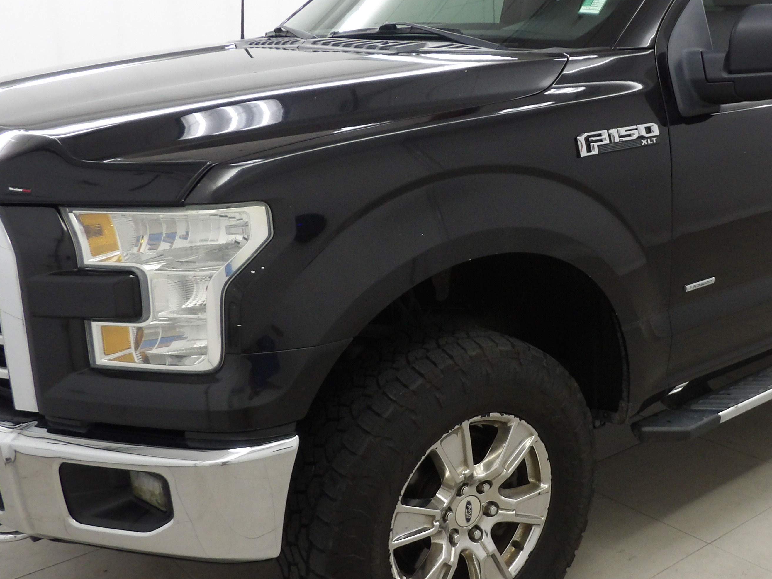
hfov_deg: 44.2
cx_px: 512
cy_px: 306
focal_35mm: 42
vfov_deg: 34.3
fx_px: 937
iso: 200
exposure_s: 1/26
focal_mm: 4.3
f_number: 3.2
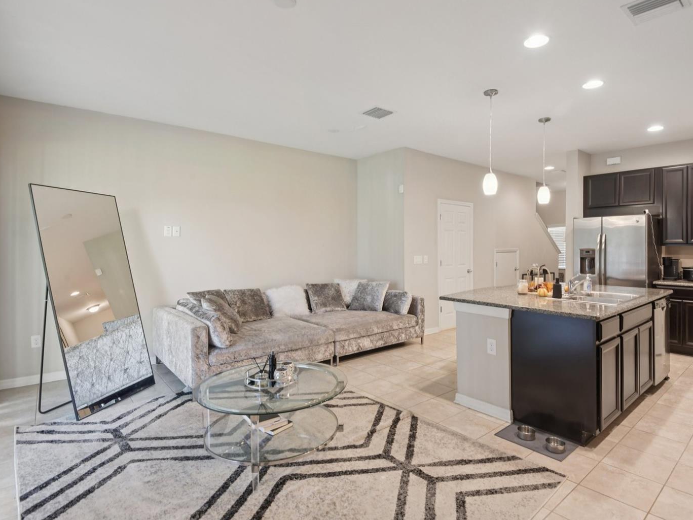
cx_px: 377
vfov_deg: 71.6
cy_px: 257
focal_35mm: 18
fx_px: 360
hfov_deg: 87.6
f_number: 8
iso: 400
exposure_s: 1/5
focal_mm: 16
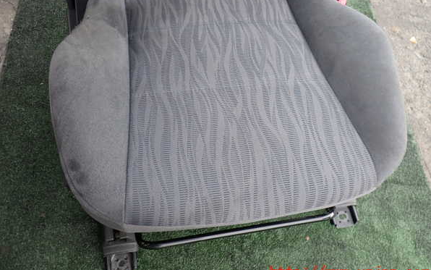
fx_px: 376
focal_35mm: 32
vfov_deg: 39.4
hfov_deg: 59.6
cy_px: 119
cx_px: 216
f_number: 2.3
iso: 160
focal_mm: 5.4
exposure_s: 1/125
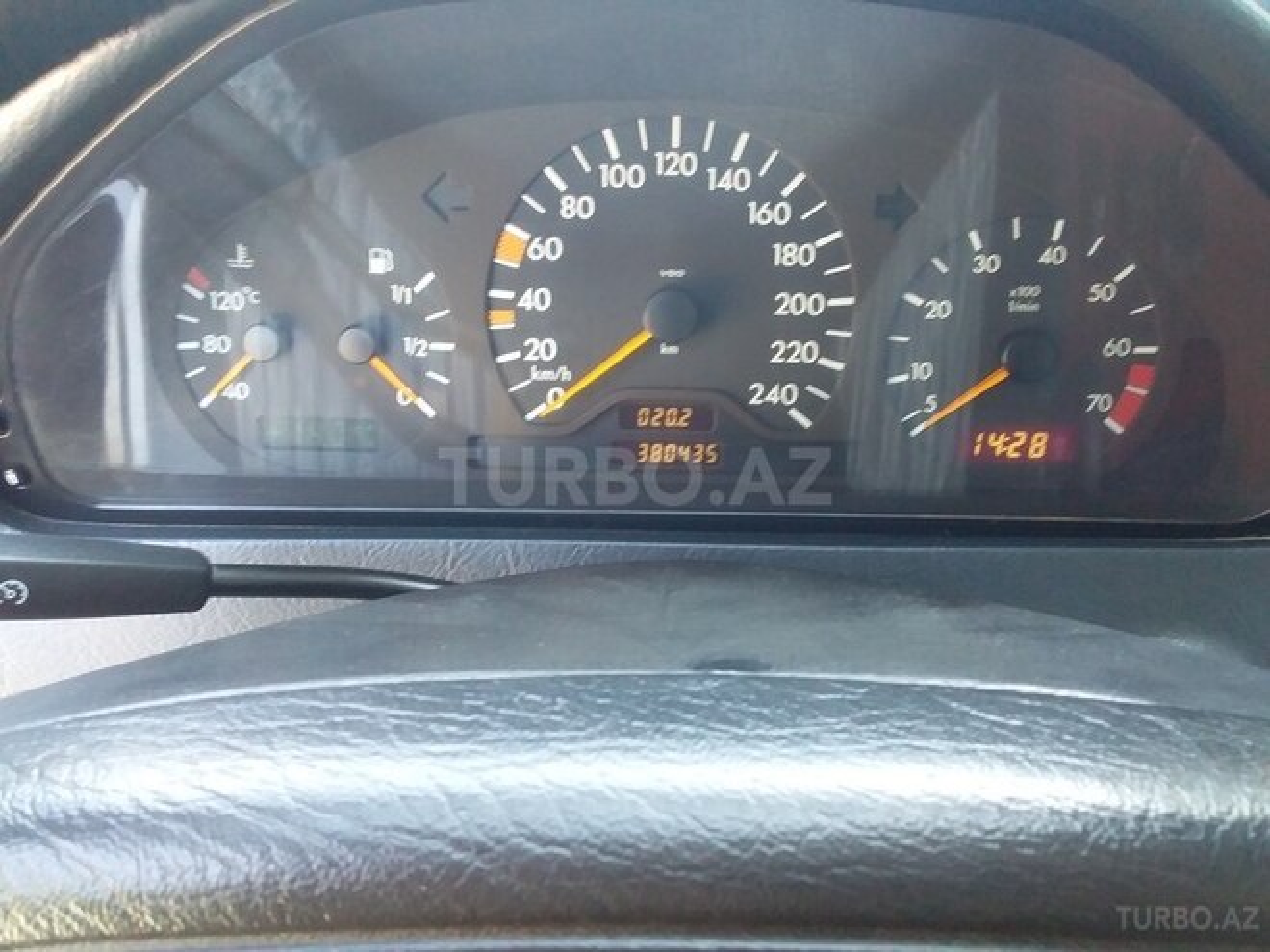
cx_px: 635
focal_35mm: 31
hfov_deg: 58.4
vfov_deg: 45.4
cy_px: 476
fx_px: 1137
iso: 125
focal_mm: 3.3
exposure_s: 1/25
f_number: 2.2
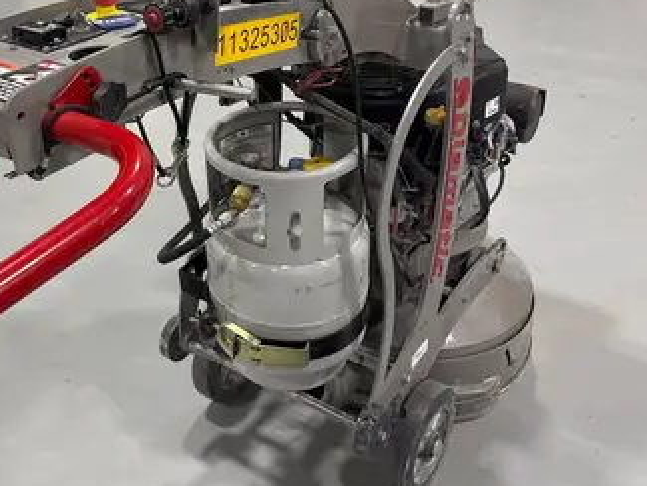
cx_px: 181
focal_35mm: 44
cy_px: 174
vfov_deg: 32.7
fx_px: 823
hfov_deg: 41.9
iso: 125
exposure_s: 1/76
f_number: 1.6
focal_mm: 5.96
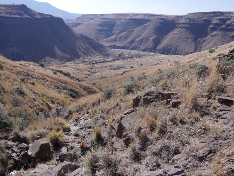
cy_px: 88
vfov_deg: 53.1
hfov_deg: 67.3
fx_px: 176
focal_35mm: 26
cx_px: 117
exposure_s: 1/1300
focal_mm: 13
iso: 200
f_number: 4
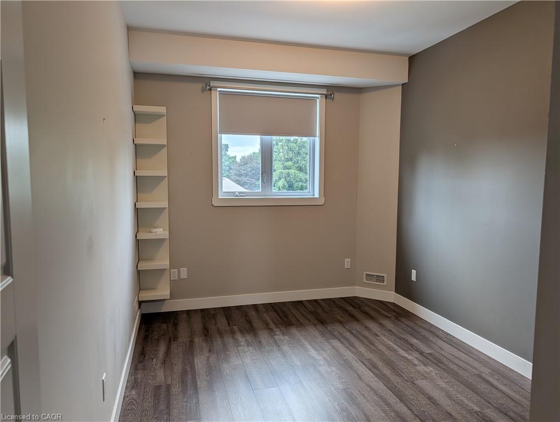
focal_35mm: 24
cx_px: 280
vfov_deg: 56.9
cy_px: 211
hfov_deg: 71.5
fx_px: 389
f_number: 1.68
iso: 22
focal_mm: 6.9
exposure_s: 1/612
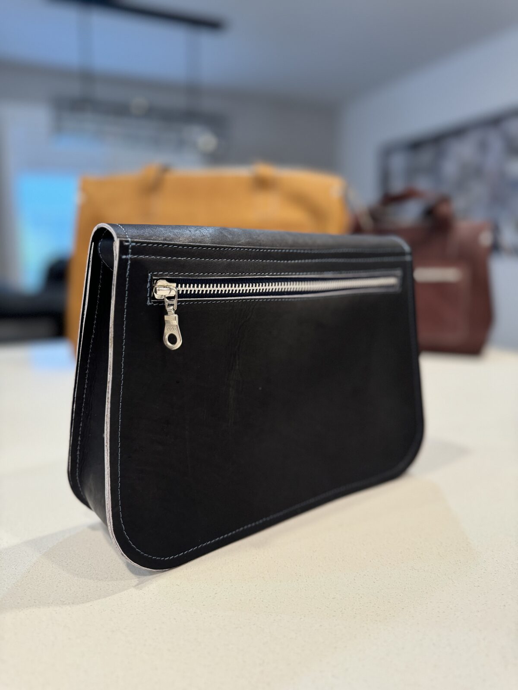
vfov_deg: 71.6
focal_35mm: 24
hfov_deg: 56.8
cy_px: 345
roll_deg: +0.6
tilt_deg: -10.2
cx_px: 259
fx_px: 479
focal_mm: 6.76
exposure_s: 1/60
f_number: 1.78
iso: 250
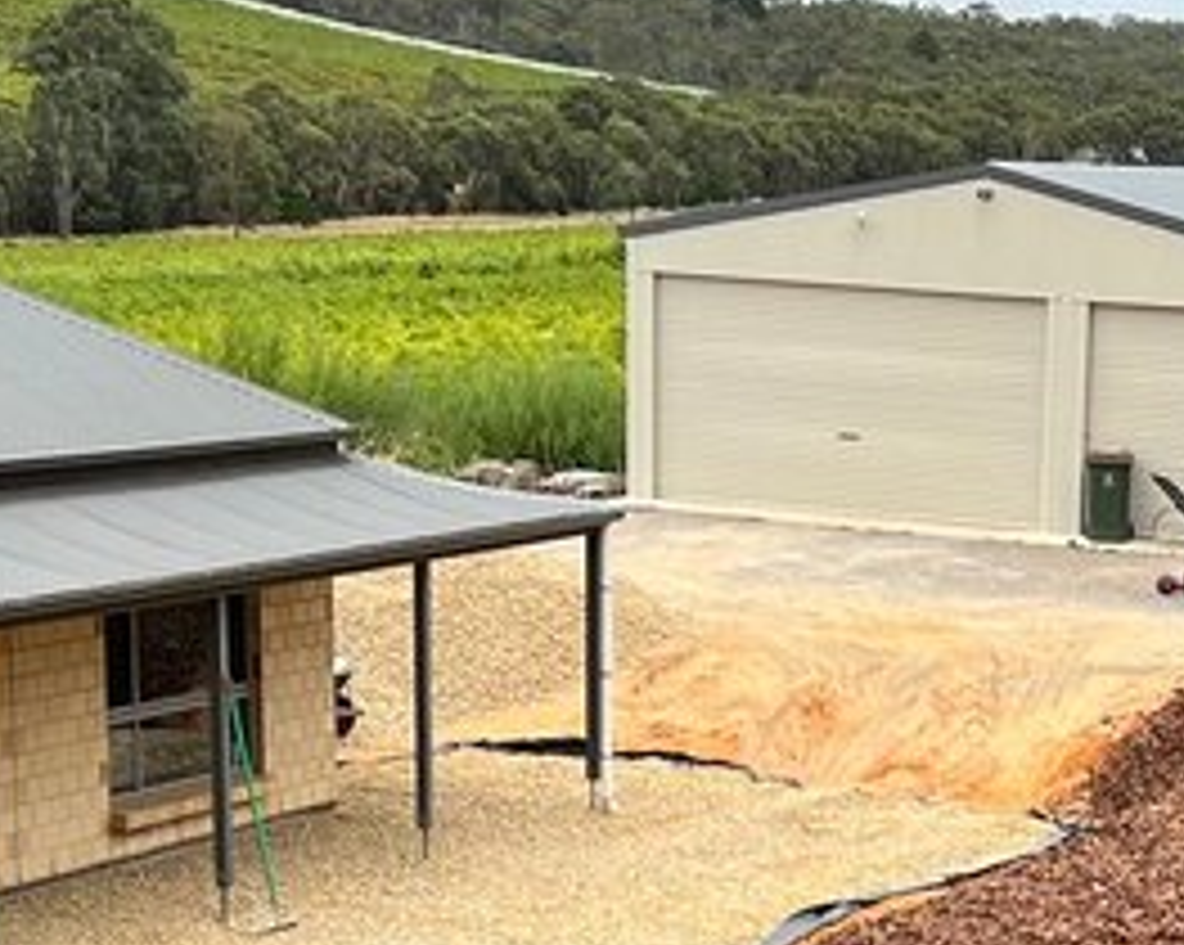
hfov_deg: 16.2
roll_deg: -2.5
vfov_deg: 12.7
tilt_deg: -17.5
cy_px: 1336
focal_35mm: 116
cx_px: 1207
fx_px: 4062
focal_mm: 5.7
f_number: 1.5
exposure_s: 1/2299
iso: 50
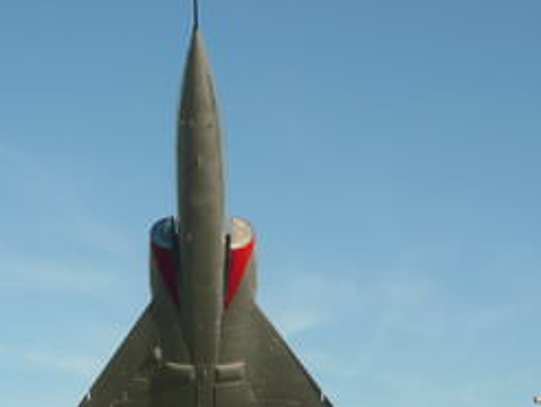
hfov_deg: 21.5
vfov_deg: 16.2
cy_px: 321
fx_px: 1424
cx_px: 233
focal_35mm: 91
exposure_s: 1/250
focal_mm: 5.8
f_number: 8
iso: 100
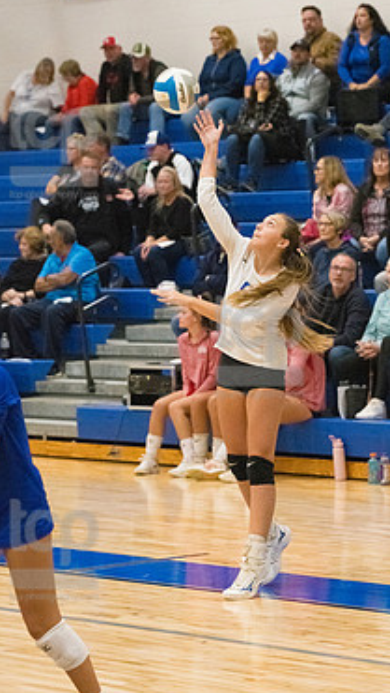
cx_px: 259
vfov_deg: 13.9
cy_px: 347
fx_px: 2846
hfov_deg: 7.8
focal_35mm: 155
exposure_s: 1/1600
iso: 10000
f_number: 4.5
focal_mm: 122
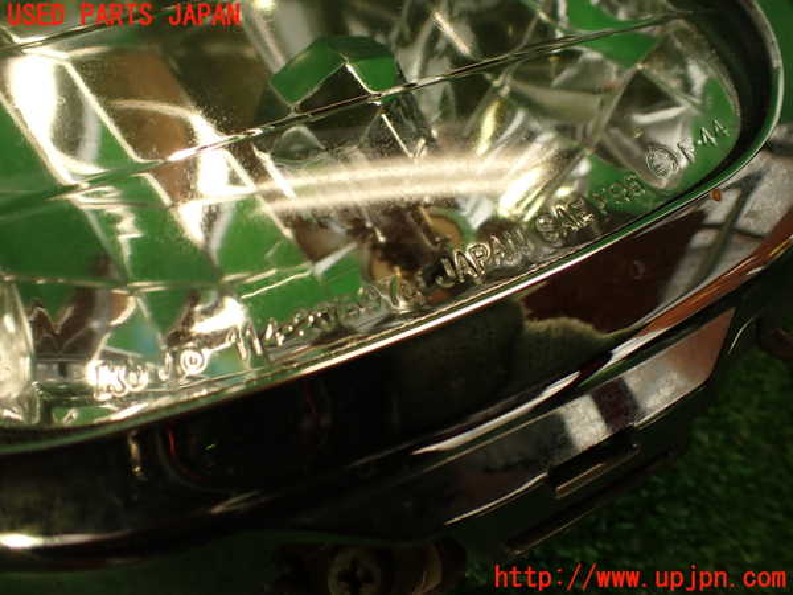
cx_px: 396
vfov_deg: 46.8
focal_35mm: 30
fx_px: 687
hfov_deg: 60.0
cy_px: 298
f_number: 2.3
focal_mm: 5.4
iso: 100
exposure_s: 1/60
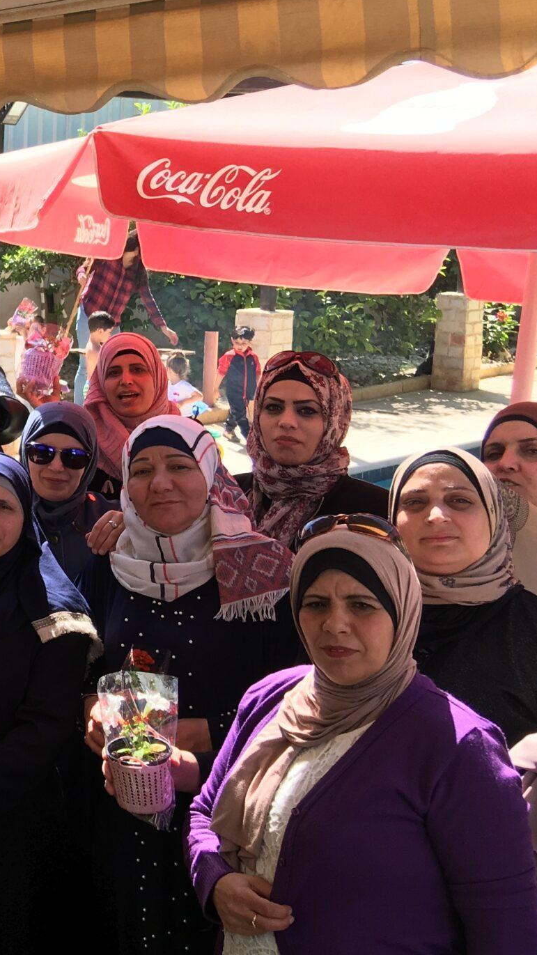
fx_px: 1494
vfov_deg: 35.3
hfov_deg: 17.7
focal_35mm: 59
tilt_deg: -4.8
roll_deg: -0.5
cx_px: -322
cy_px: 364
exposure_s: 1/358
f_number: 2.2
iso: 25
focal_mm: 4.15
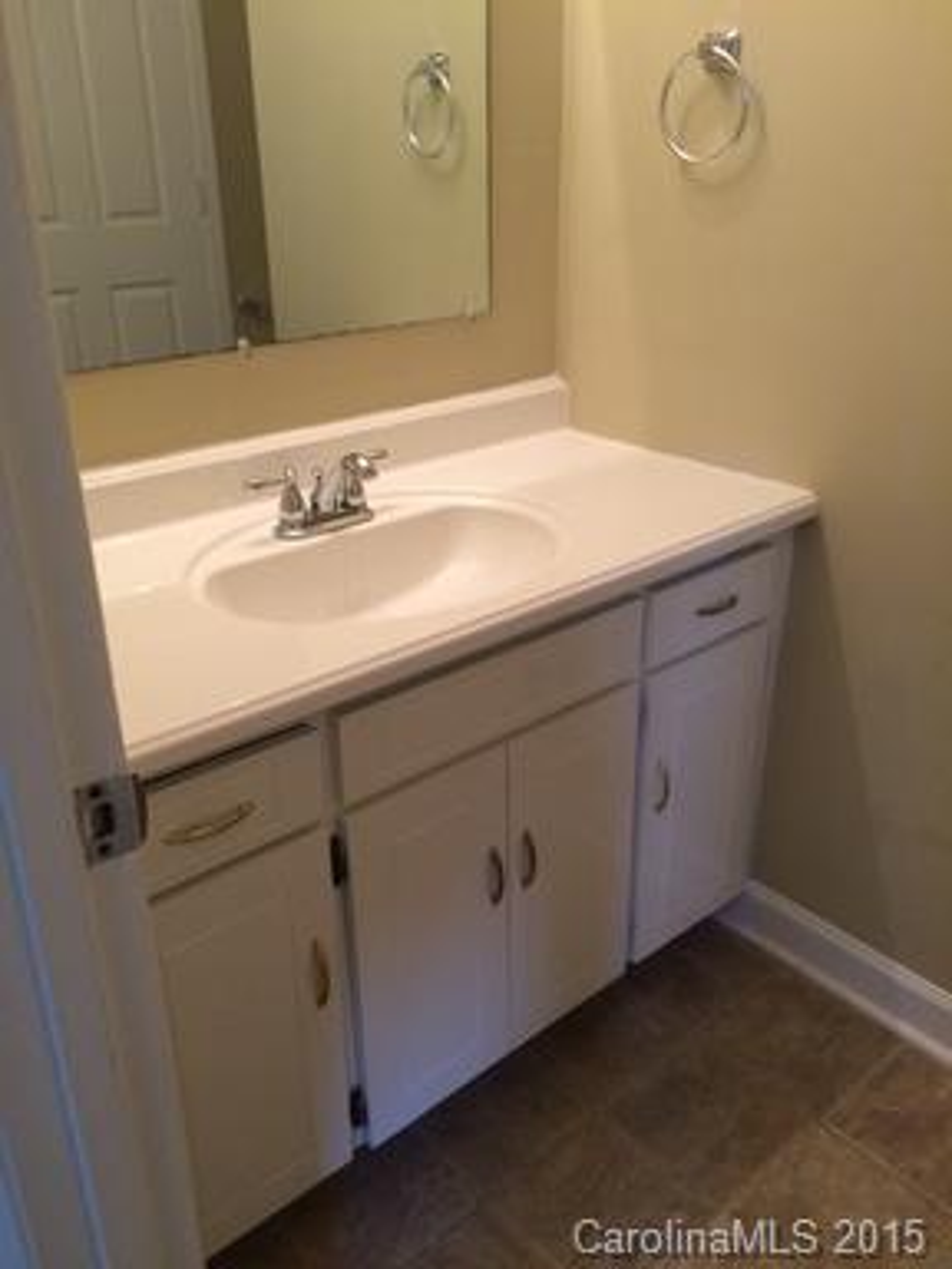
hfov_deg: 48.2
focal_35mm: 29
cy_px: 634
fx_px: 1063
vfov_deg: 61.7
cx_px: 476
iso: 80
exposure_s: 1/30
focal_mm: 4.15
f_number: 2.2
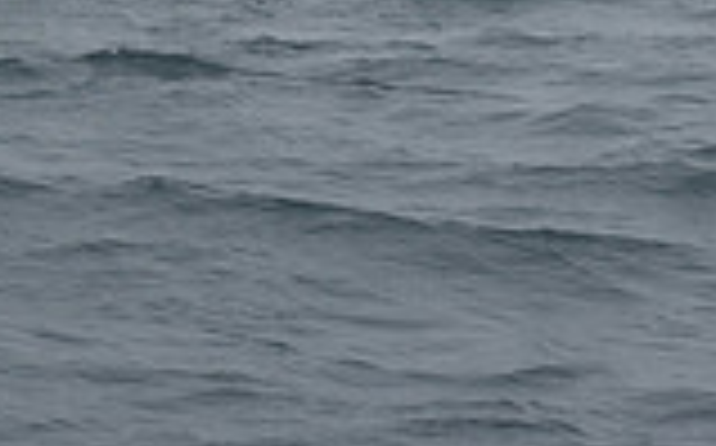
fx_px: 5088
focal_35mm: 261
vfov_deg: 4.8
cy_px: -802
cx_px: 52
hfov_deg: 8.0
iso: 250
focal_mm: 70
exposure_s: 1/800
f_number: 10
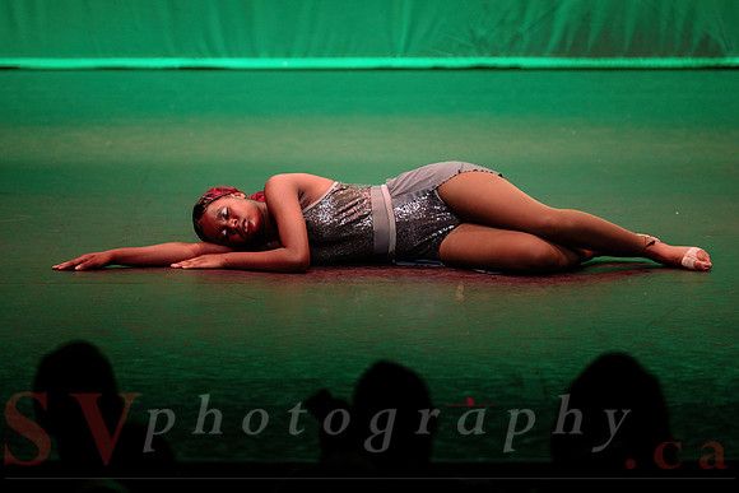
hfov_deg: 7.7
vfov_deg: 5.1
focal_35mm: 269
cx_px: 390
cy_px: 164
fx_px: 5513
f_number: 2.8
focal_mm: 200
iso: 1250
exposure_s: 1/400
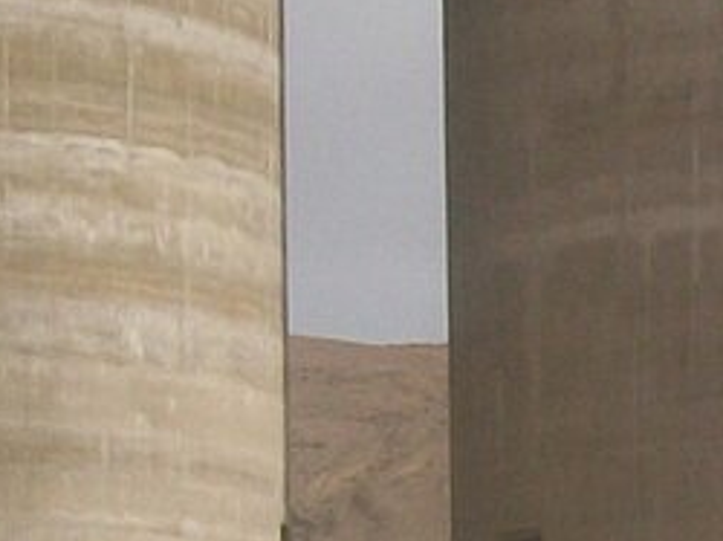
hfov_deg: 7.3
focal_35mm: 269
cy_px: 382
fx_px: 5613
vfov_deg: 5.5
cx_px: 957
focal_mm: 6.3
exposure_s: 1/500
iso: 80
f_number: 5.6
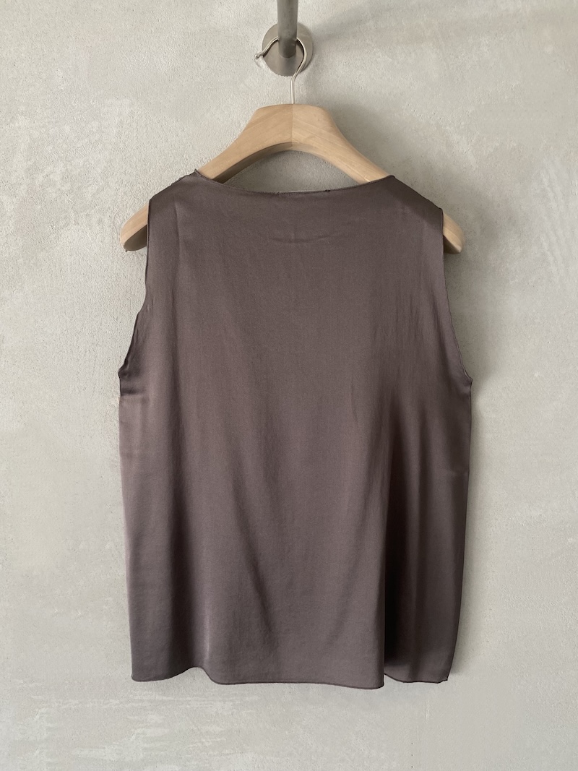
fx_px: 579
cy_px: 386
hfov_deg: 53.1
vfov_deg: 67.3
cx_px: 289
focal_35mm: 26
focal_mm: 4.25
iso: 125
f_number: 1.8
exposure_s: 1/101
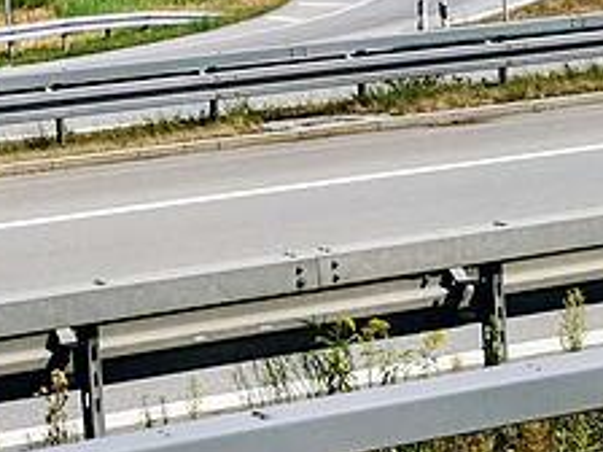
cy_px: 274
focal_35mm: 74
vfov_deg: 19.9
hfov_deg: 26.3
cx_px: 264
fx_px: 1289
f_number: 1.8
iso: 50
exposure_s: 1/946
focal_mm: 4.75
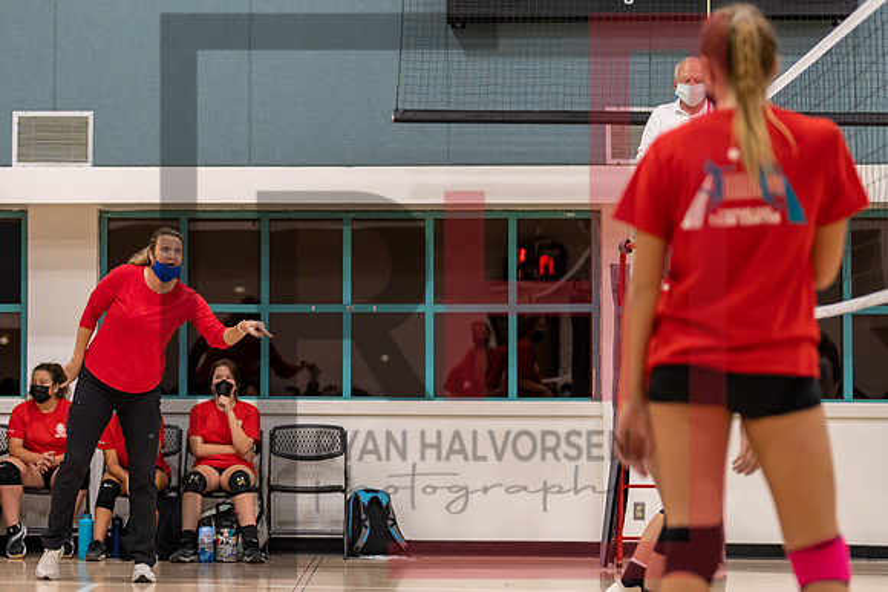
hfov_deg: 20.3
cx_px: 165
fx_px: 2443
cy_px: 271
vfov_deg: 13.8
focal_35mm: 99
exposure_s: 1/1600
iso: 1000
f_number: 1.2
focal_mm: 50
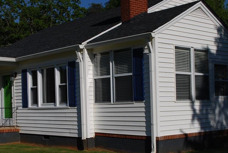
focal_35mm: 60
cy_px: 98
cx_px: 91
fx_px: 381
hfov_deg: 33.2
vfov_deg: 22.6
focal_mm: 30
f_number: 10
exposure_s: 1/400
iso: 100
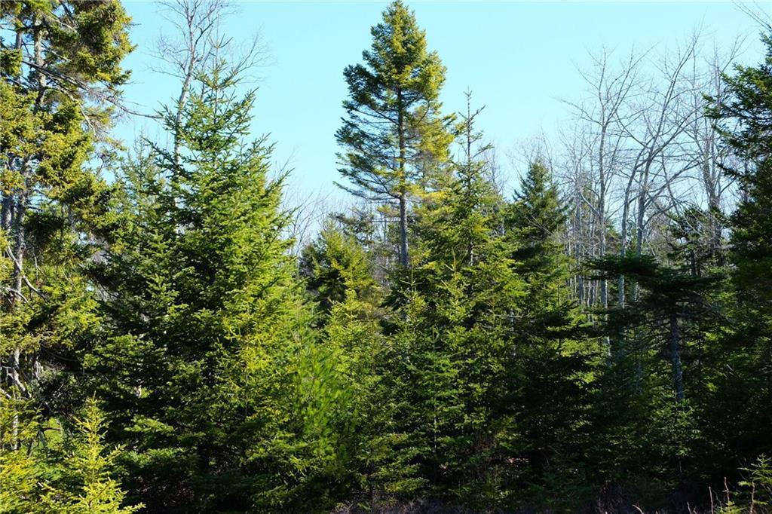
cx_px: 386
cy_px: 257
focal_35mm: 40
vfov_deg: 33.4
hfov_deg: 48.5
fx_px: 857
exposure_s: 1/400
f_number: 5.6
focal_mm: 26.5
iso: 400
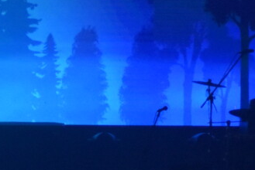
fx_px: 3616
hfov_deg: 4.0
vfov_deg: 2.7
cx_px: 31
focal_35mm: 510
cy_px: 61
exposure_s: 1/250
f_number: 4
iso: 2800
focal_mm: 70
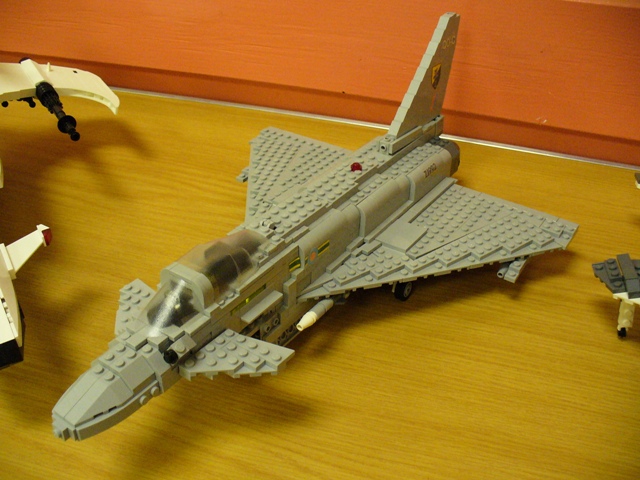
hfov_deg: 50.1
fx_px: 684
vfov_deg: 38.7
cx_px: 320
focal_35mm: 37
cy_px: 240
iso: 400
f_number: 2.8
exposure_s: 1/30
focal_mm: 6.1
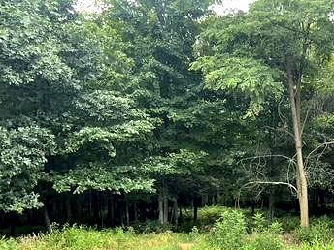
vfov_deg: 26.4
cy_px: 210
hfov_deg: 33.6
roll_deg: +0.4
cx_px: 302
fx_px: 521
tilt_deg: -8.8
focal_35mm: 54
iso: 16
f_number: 1.8
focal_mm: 3
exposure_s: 1/122
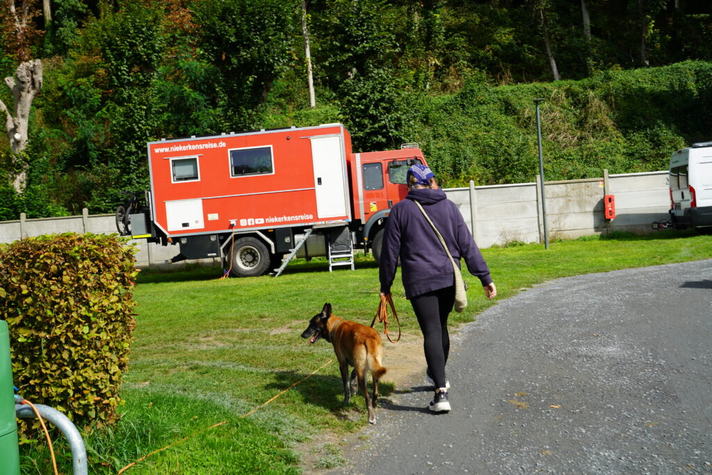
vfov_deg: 32.6
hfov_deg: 47.4
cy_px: 238
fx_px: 811
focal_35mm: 41
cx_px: 356
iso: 100
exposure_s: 1/100
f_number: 7.1
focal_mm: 41
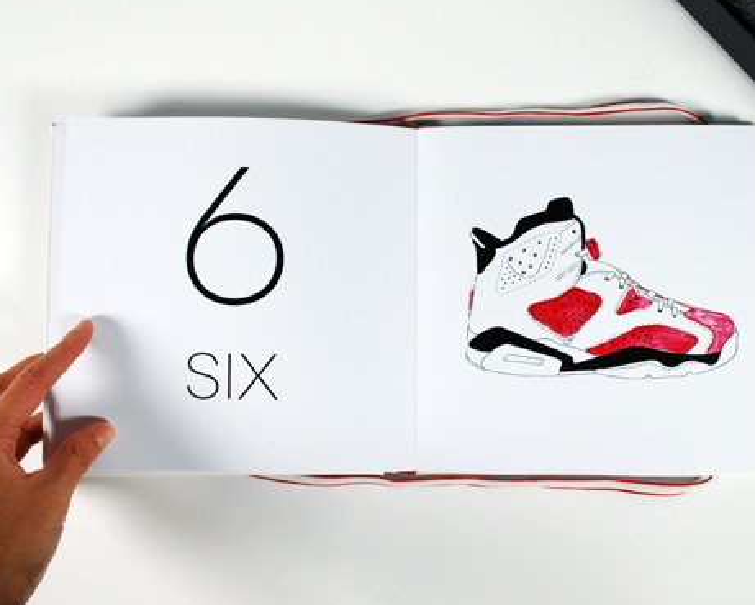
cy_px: 285
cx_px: 400
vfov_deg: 44.5
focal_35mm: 33
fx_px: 738
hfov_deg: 54.2
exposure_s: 1/100
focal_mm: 18
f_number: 5.6
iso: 400
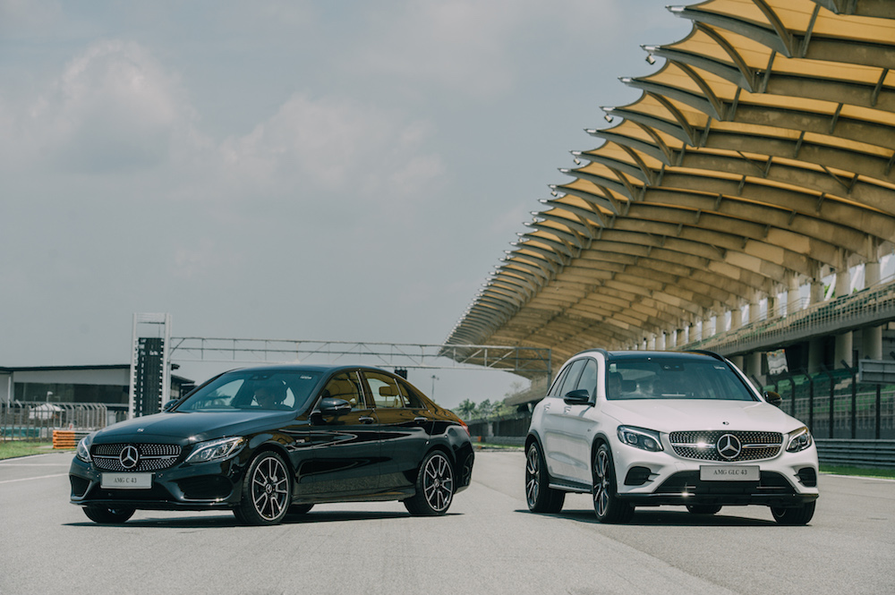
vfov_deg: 13.9
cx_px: 448
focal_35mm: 98
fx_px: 2434
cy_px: 298
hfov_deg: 20.8
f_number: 7.1
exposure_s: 1/1000
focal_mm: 98
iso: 100
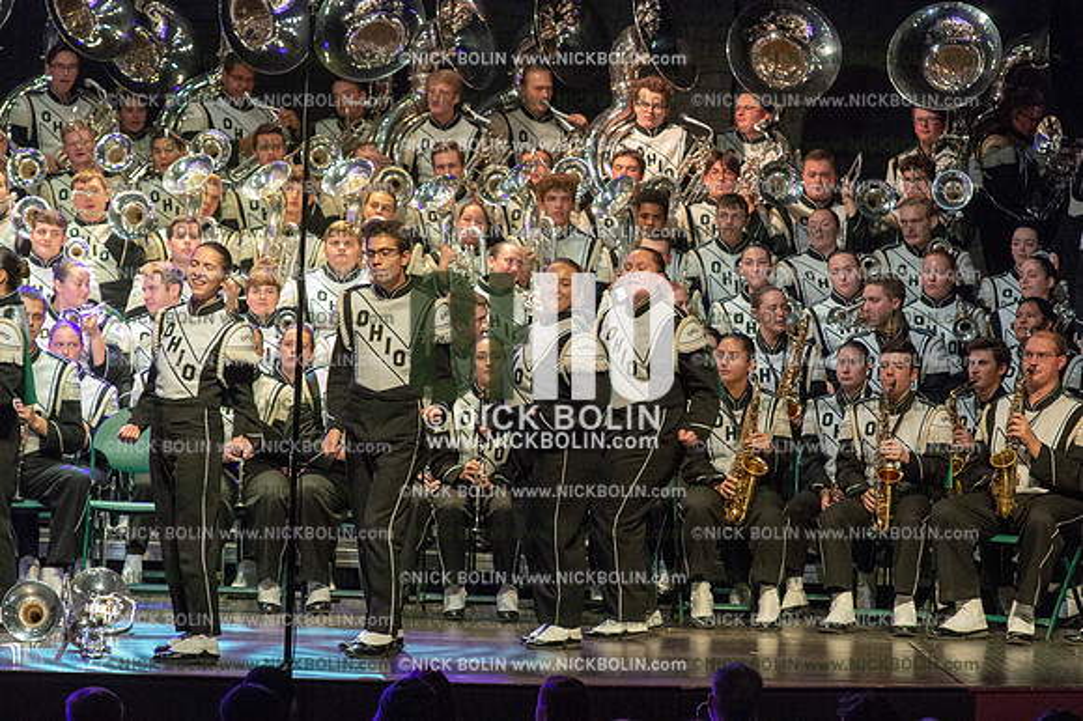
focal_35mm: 220
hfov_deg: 9.4
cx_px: 542
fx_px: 6614
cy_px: 360
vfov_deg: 6.2
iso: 8000
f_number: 7.1
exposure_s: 1/200
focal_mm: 220
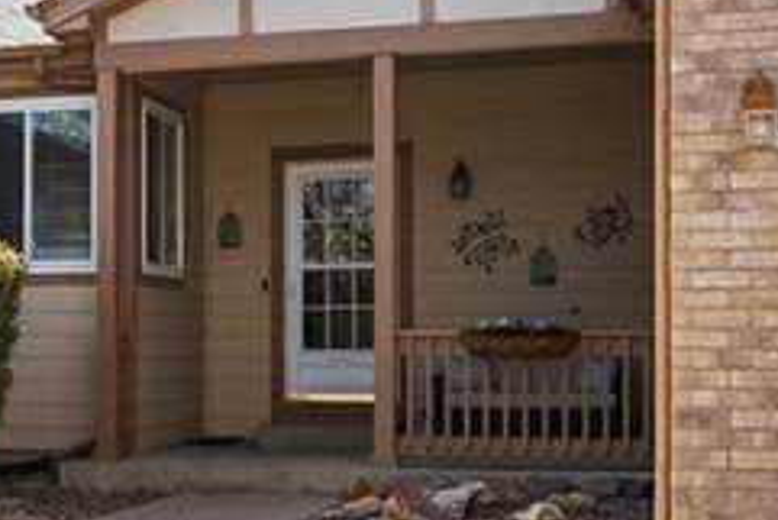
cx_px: -90
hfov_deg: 22.5
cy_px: 352
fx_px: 1838
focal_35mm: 85
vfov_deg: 16.1
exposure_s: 1/320
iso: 200
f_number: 8
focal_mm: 16
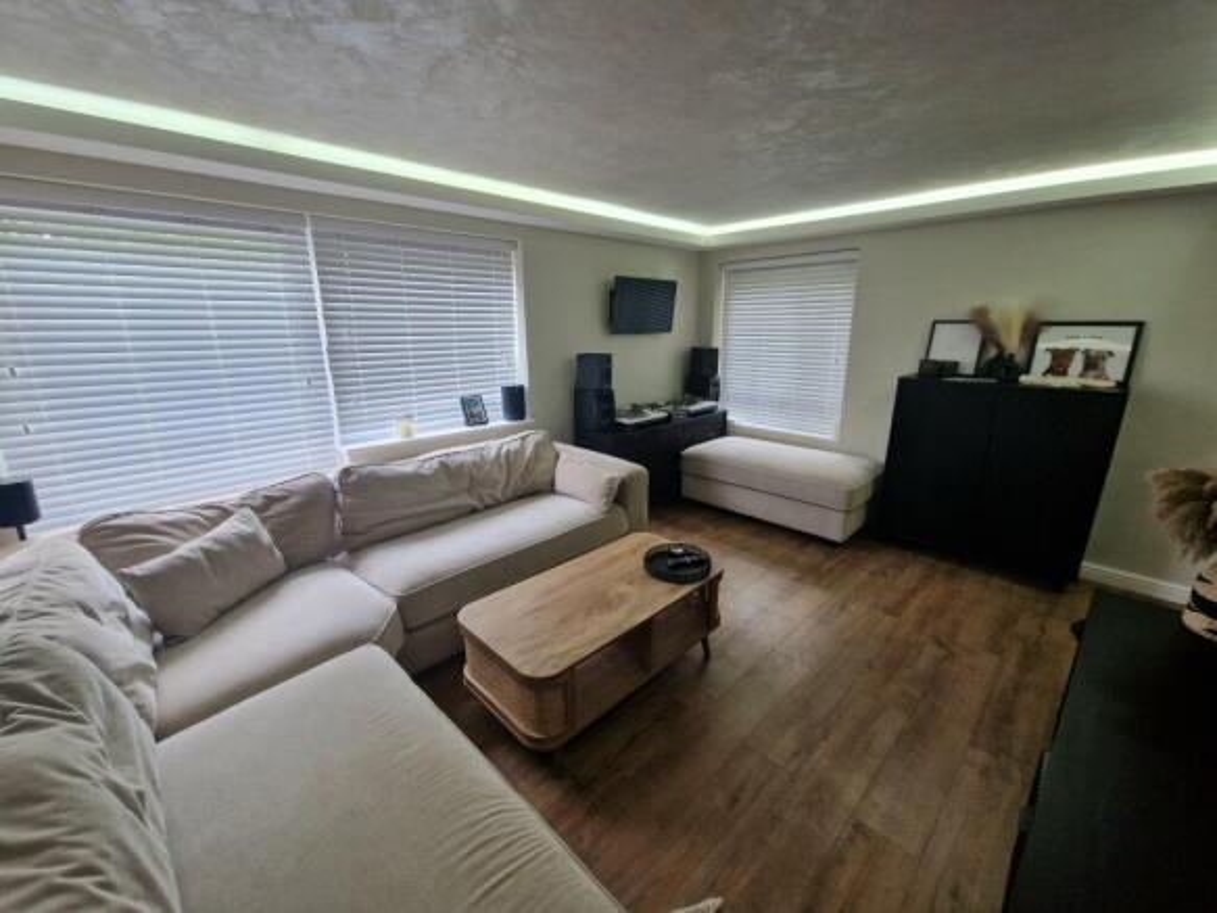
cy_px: 456
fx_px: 457
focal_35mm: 13
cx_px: 608
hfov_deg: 106.2
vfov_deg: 89.9
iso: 100
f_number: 2.2
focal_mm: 2.2
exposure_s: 1/50
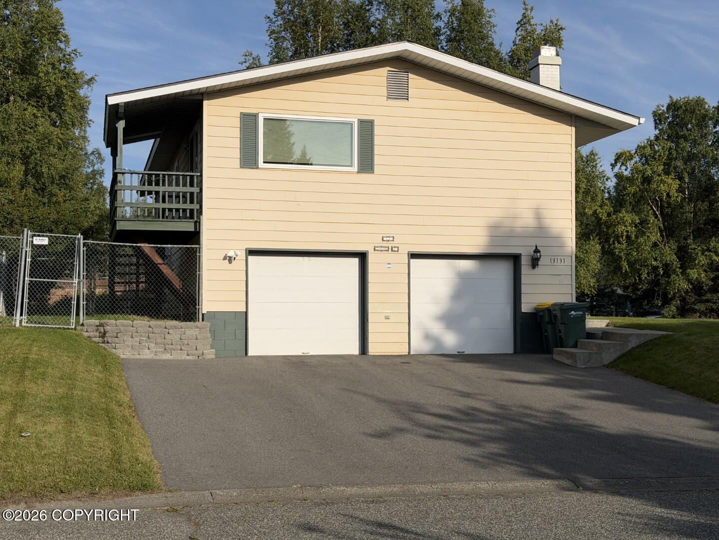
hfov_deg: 39.7
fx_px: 997
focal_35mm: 48
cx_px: 360
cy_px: 270
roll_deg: +0.3
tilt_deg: +3.0
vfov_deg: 30.3
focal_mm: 6.76
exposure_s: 1/9901
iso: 64
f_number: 1.78
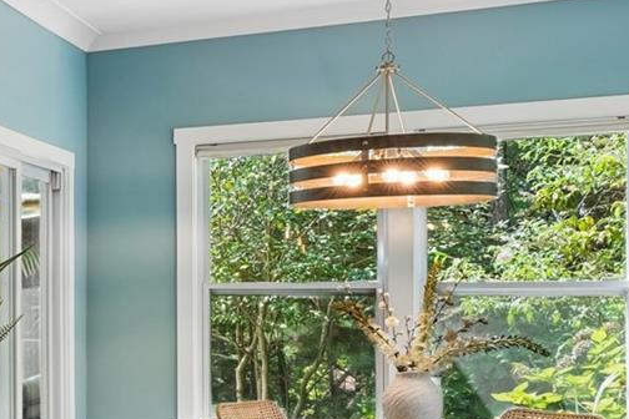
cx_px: -251
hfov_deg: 25.3
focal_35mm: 65
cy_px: 329
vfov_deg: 20.7
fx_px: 1136
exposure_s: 1/10
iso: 400
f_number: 13
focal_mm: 16
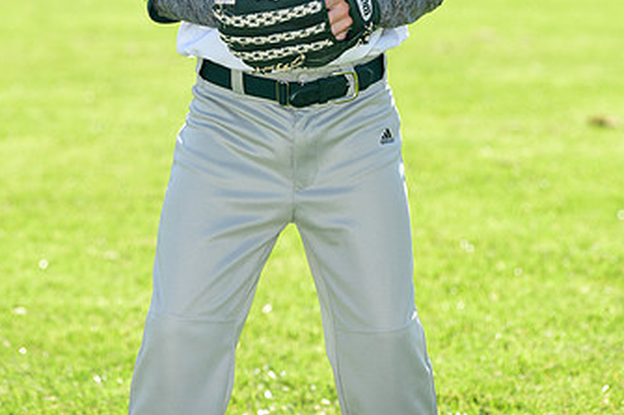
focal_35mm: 234
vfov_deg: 5.8
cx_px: 305
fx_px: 4054
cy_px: -119
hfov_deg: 8.8
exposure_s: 1/320
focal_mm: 135
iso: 125
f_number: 4.5
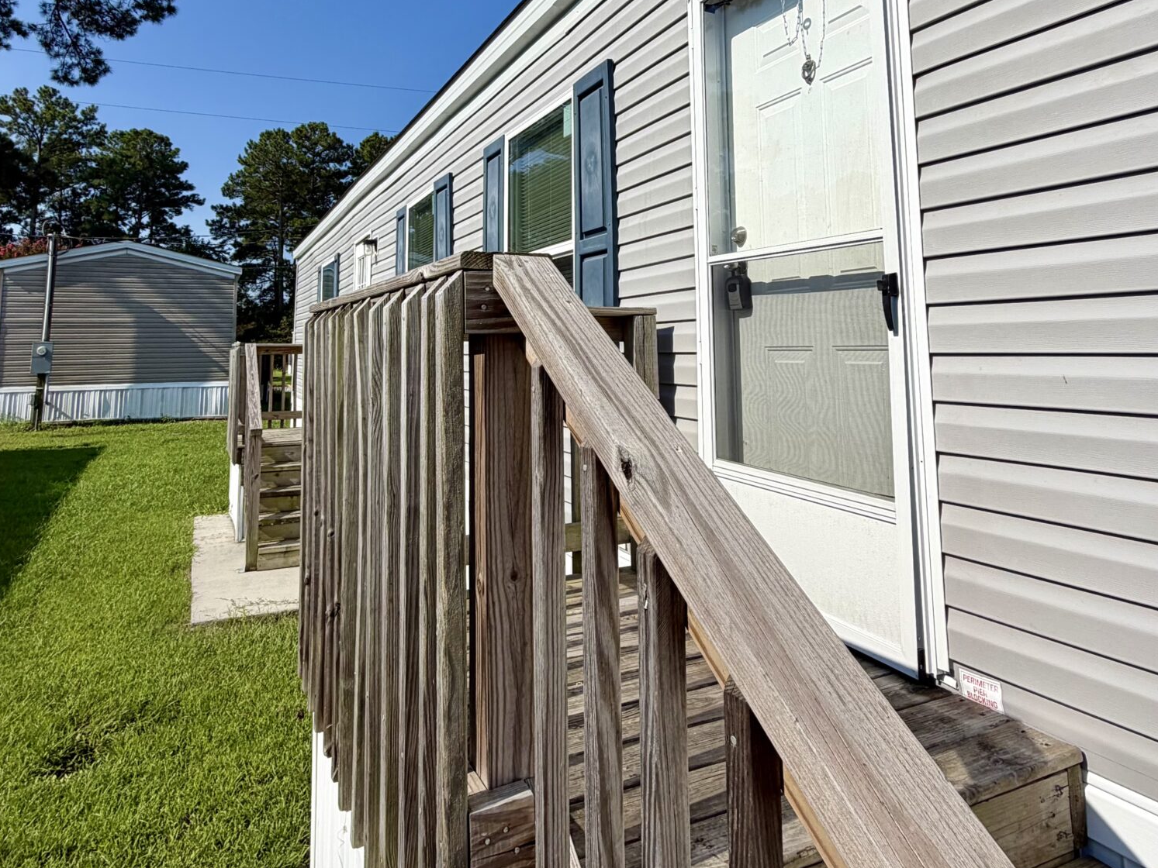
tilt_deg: +6.9
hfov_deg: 71.6
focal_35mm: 24
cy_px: 244
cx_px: 563
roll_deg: +1.2
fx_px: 803
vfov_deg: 54.8
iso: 20
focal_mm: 2.22
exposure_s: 1/1464
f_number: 2.2
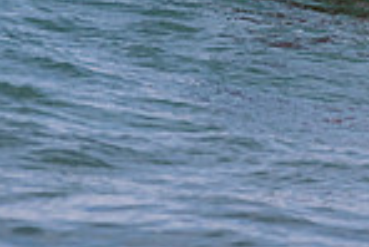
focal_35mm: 1960
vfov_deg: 0.7
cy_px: -128
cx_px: 357
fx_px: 20109
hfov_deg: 1.1
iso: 400
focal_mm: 500
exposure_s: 1/1250
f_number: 5.6
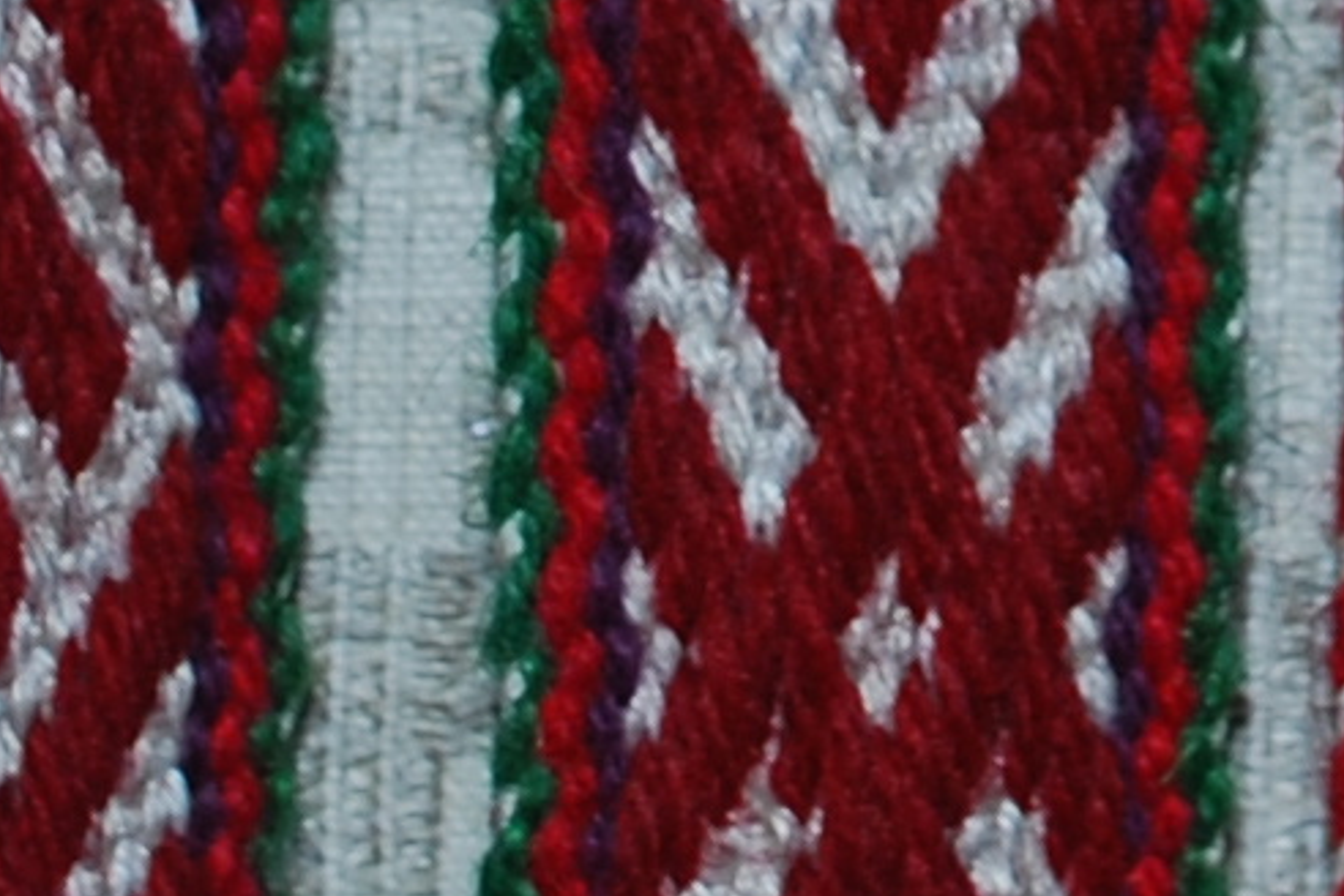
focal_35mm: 378
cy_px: -1382
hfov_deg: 5.4
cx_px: 2194
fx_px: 14111
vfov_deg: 3.6
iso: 100
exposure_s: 1/125
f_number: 4.8
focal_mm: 32
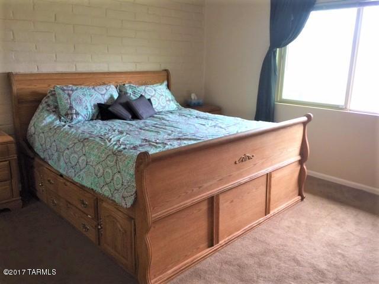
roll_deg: -1.8
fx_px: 318
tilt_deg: -15.8
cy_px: 142
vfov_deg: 48.2
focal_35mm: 29
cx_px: 190
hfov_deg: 61.7
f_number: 2.2
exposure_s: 1/30
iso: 40
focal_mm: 4.15
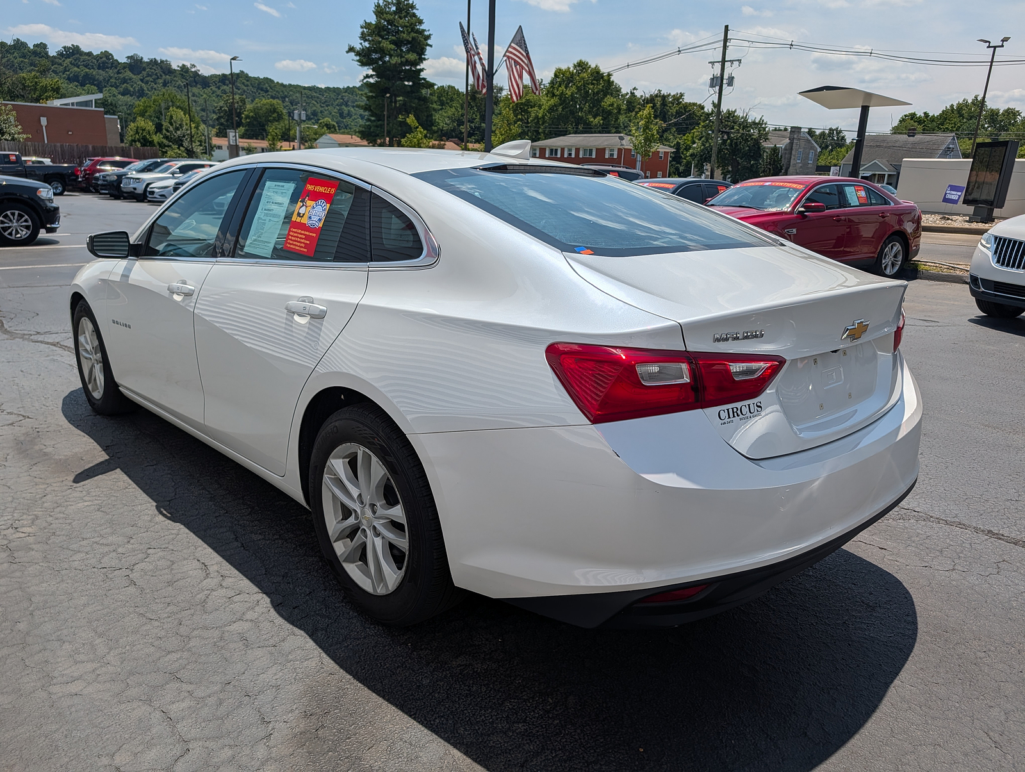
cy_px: 386
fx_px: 712
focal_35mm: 24
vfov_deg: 56.9
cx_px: 512
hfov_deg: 71.5
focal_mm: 6.9
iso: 20
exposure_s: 1/26316
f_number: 1.68
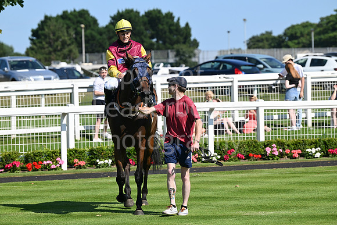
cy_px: 112
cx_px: 168
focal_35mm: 180
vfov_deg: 7.6
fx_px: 1685
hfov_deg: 11.4
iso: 400
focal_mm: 180
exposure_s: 1/2500
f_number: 5.6
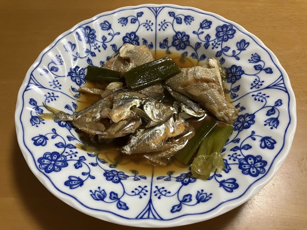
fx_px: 248
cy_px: 115
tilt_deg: -56.1
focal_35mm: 28
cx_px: 154
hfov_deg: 63.4
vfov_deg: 49.7
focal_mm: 3.99
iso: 100
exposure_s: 1/60
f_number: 1.8
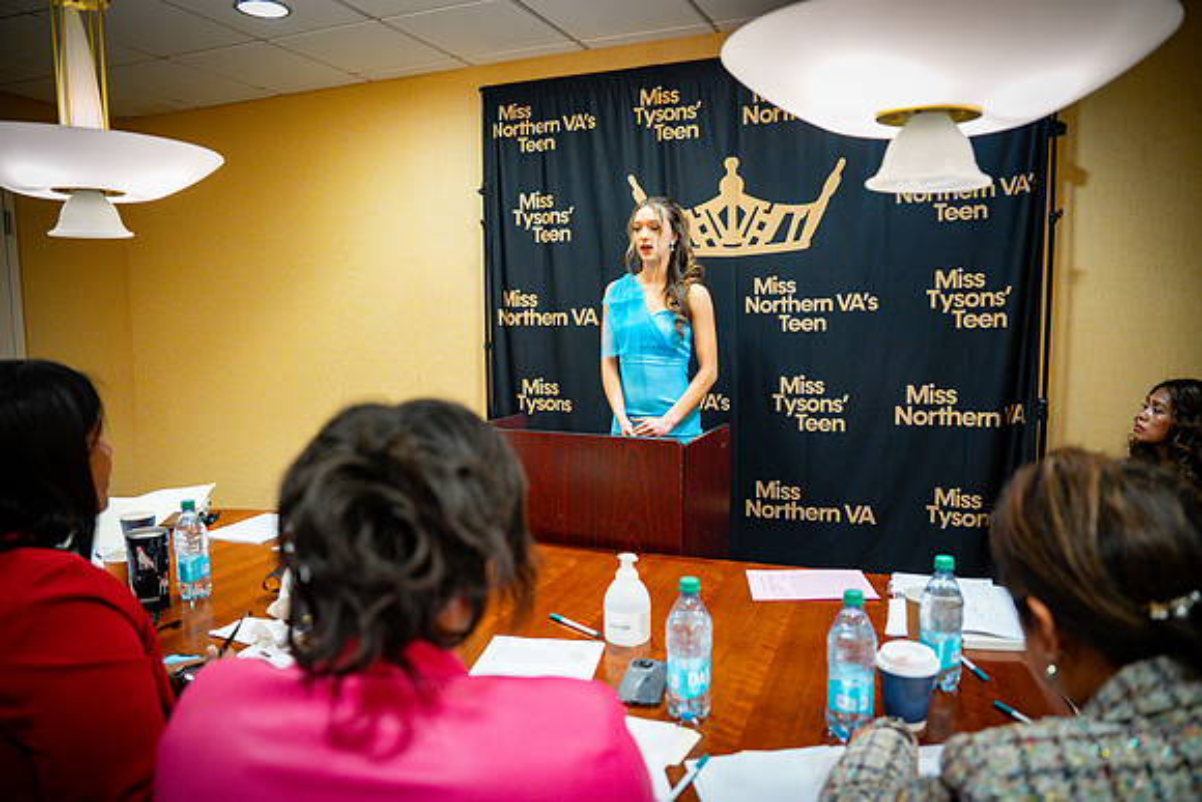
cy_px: 401
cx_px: 601
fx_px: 801
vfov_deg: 53.2
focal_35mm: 24
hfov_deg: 73.7
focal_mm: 24
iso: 1600
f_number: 2.8
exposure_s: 1/125
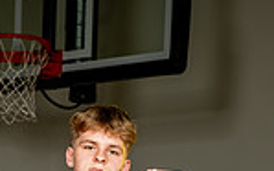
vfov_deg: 5.9
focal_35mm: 215
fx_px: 1605
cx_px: 74
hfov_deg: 9.7
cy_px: 401
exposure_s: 1/200
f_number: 6.3
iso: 100
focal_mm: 70
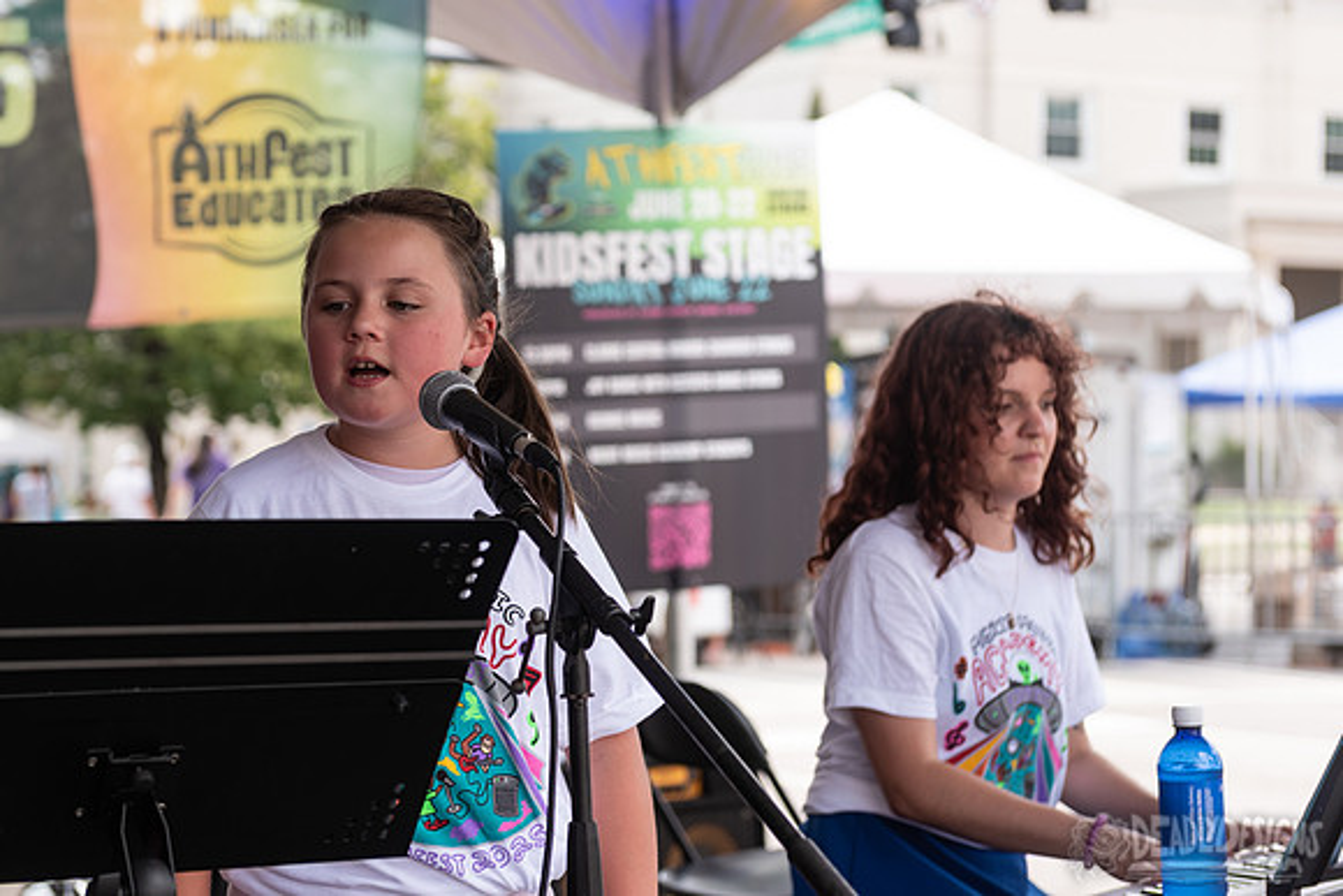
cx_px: 496
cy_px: 331
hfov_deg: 23.0
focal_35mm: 88
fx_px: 3293
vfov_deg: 15.5
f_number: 5
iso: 200
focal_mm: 70
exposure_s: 1/320
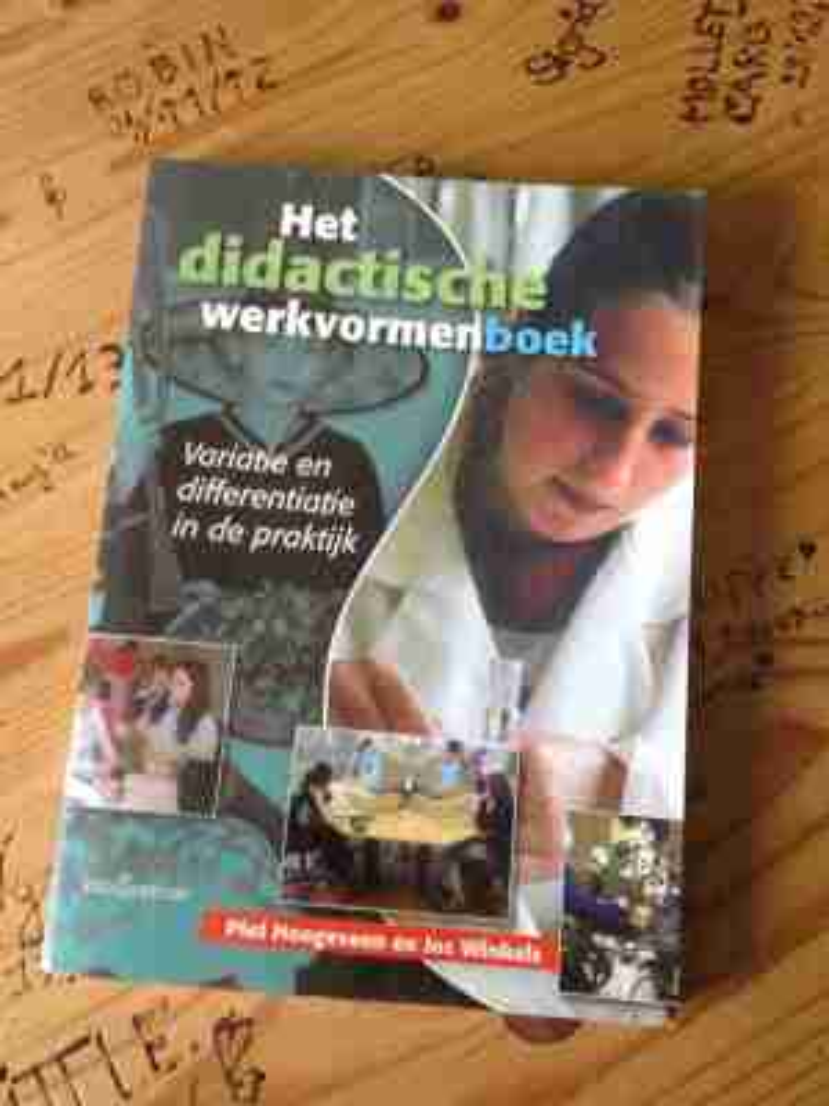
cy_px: 553
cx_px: 414
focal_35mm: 35
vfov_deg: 52.6
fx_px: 1118
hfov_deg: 40.7
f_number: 2.4
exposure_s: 1/20
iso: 100
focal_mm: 4.28
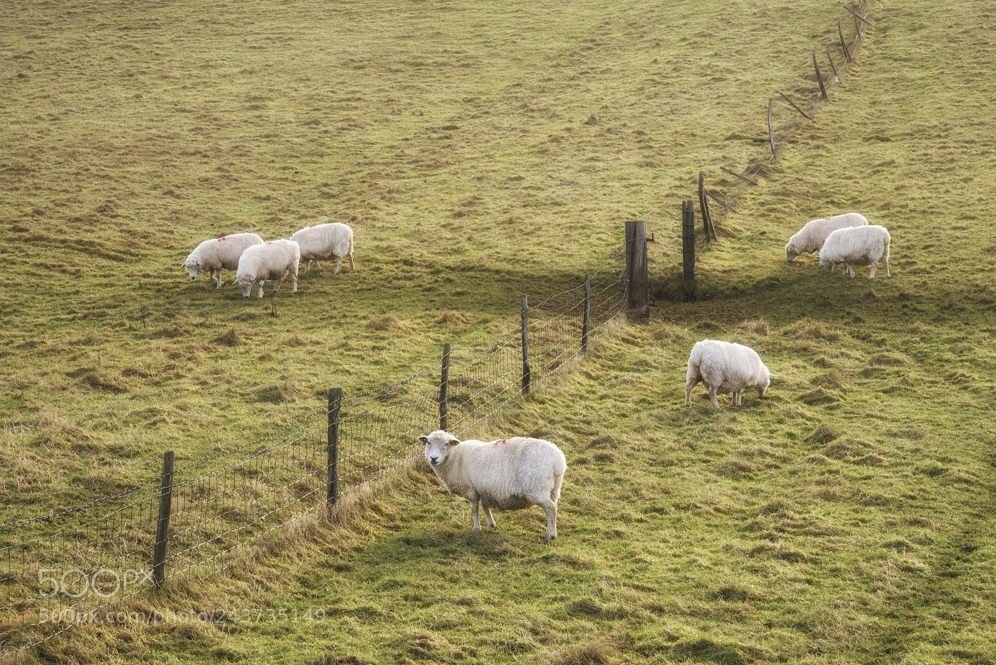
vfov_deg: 16.1
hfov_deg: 23.9
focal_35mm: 85
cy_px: 332
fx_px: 2352
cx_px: 498
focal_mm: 85
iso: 500
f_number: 11
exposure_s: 1/125
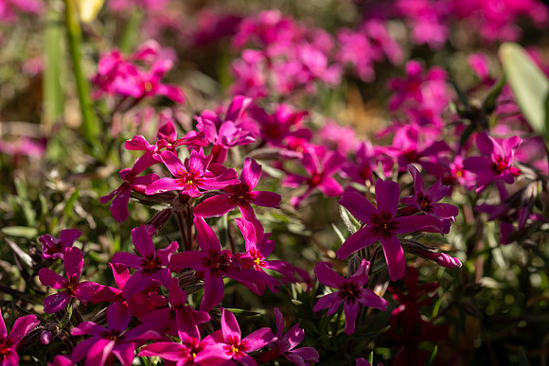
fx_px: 915
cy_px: 183
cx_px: 274
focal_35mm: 60
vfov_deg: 22.6
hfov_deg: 33.4
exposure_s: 1/320
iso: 320
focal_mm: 60
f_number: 11
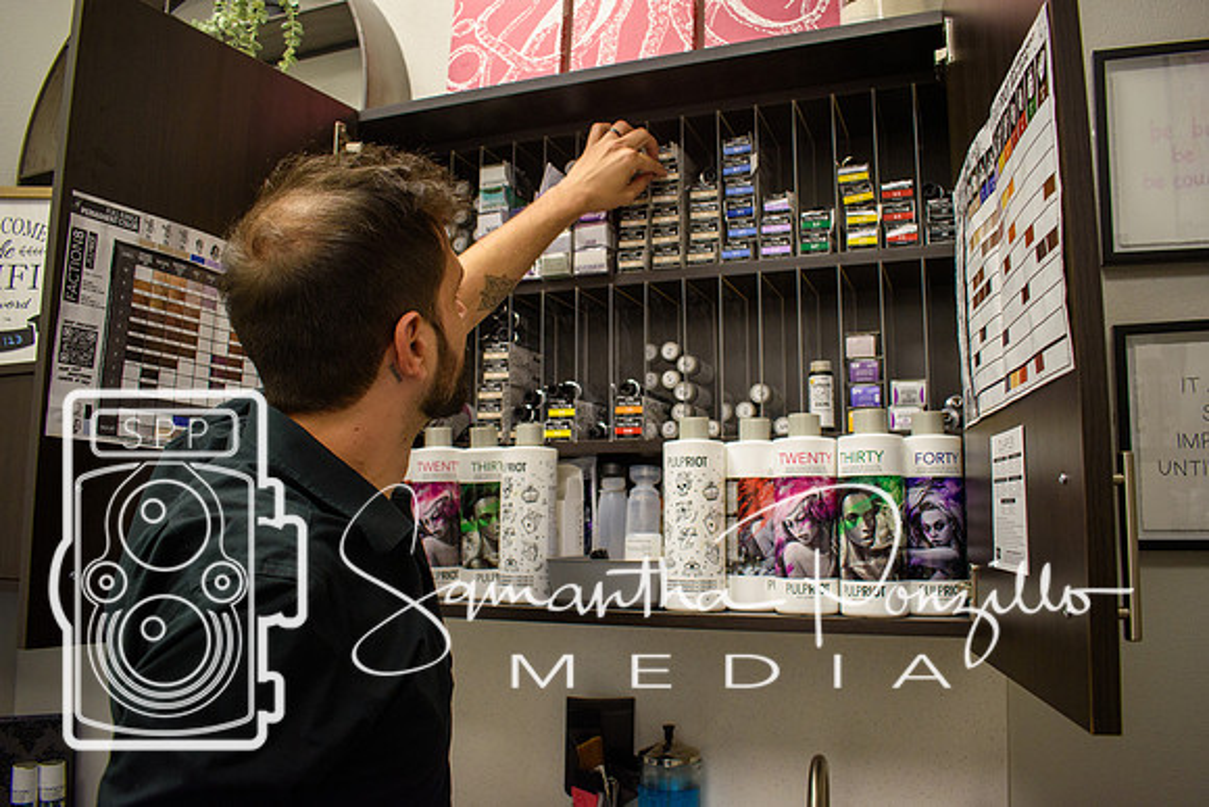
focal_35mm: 28
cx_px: 604
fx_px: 924
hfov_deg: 66.4
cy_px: 404
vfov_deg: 47.2
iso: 800
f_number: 4
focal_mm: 18
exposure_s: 1/60
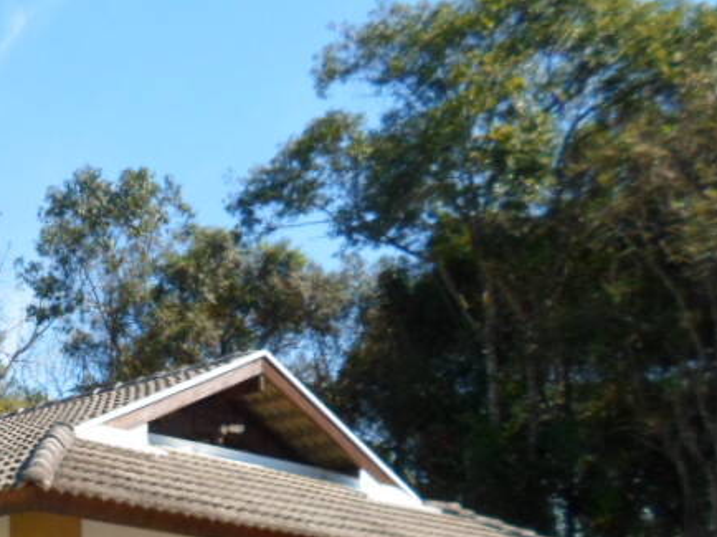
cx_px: -96
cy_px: 580
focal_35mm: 59
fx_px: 1221
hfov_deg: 29.2
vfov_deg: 23.4
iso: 80
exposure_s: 1/750
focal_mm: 4.5
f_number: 2.5
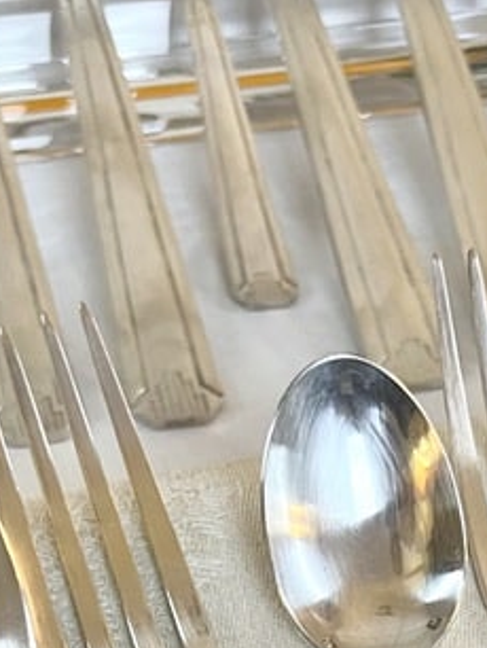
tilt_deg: -54.0
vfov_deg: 20.0
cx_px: 409
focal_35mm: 87
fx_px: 1630
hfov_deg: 16.8
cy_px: 911
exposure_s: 1/50
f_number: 1.5
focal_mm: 5.7
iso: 200
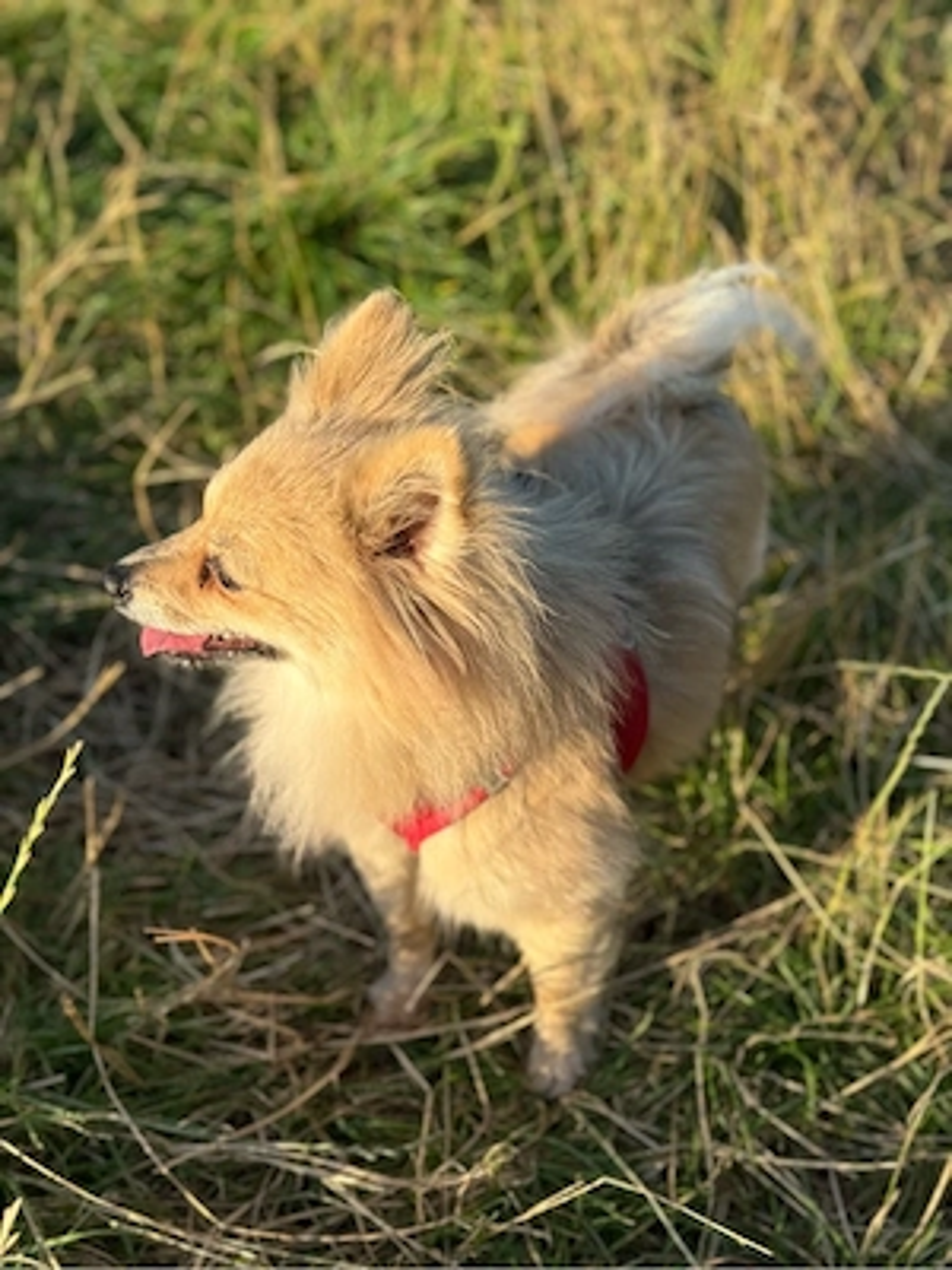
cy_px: 635
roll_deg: -1.6
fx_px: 1760
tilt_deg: -39.1
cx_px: 476
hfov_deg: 30.3
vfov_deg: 39.7
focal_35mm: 48
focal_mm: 6.76
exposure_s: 1/1263
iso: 64
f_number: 1.78
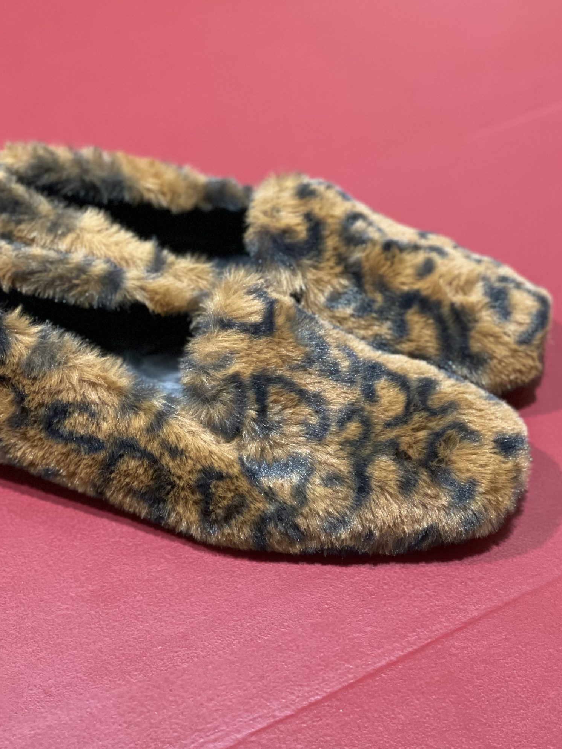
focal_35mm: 67
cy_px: 386
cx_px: 226
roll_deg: +0.7
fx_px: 1451
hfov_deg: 21.9
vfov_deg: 29.0
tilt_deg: -44.1
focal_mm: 6
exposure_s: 1/33
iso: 250
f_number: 2
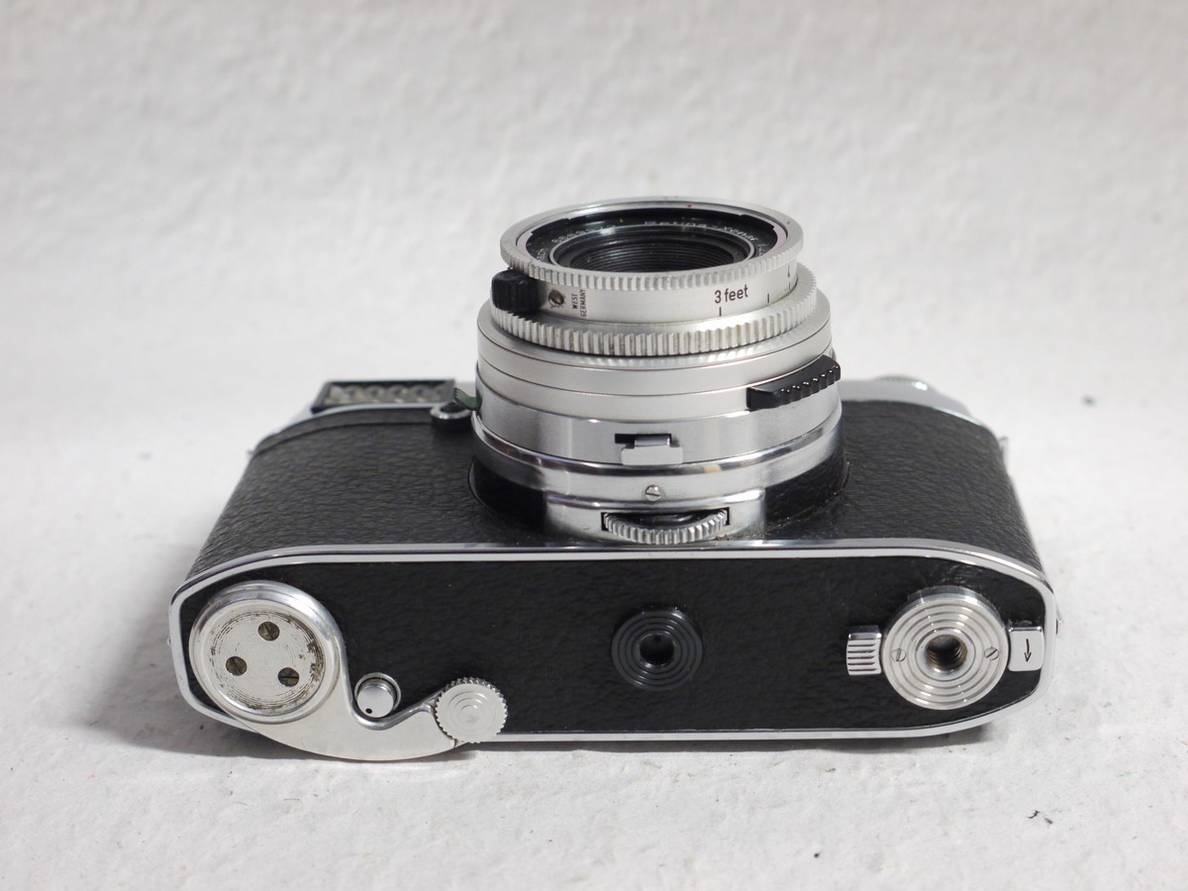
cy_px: 446
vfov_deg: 24.4
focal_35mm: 60
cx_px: 594
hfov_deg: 32.2
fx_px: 2059
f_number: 5.6
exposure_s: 1/13
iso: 800
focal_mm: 30
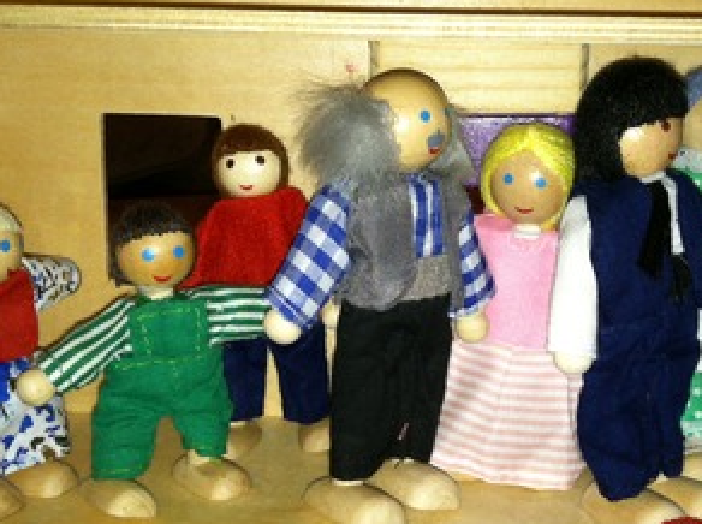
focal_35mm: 60
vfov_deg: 24.3
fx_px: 1215
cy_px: 282
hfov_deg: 32.2
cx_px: 409
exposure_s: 1/34
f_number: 2.8
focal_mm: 3.85
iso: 80
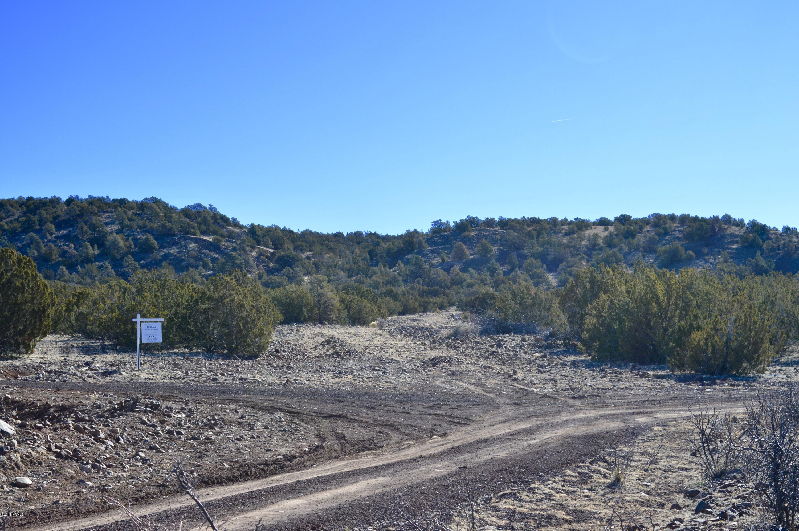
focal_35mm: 69
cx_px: 400
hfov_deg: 29.3
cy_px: 266
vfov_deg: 19.7
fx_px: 1530
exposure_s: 1/250
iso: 100
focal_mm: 46
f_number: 8
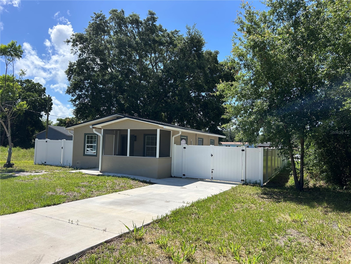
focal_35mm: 26
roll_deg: -1.8
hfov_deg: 67.3
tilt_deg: +2.4
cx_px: 176
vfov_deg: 53.1
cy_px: 132
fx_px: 264
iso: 50
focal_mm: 5.7
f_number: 1.5
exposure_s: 1/3831
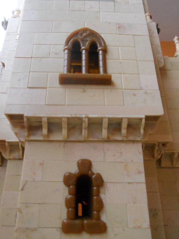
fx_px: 234
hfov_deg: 41.7
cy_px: 106
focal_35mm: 34
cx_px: 82
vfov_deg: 53.8
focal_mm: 4.9
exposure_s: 1/30
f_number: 3.2
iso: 400
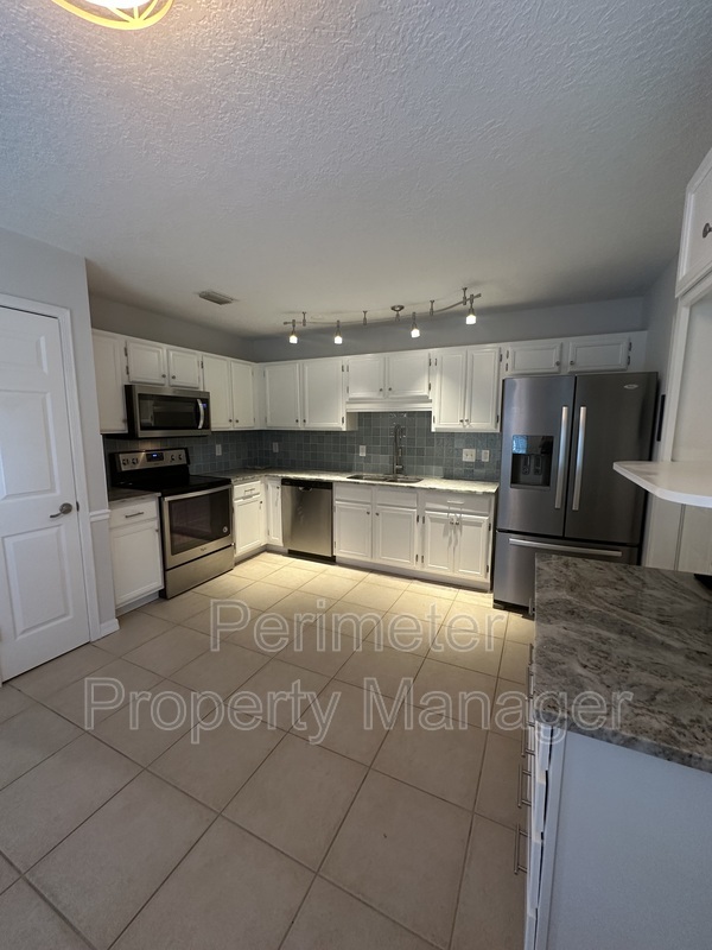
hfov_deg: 85.7
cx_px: 356
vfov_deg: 102.1
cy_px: 475
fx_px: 384
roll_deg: -1.2
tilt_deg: -8.0
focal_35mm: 14
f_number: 2.2
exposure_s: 1/60
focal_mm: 2.22
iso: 160
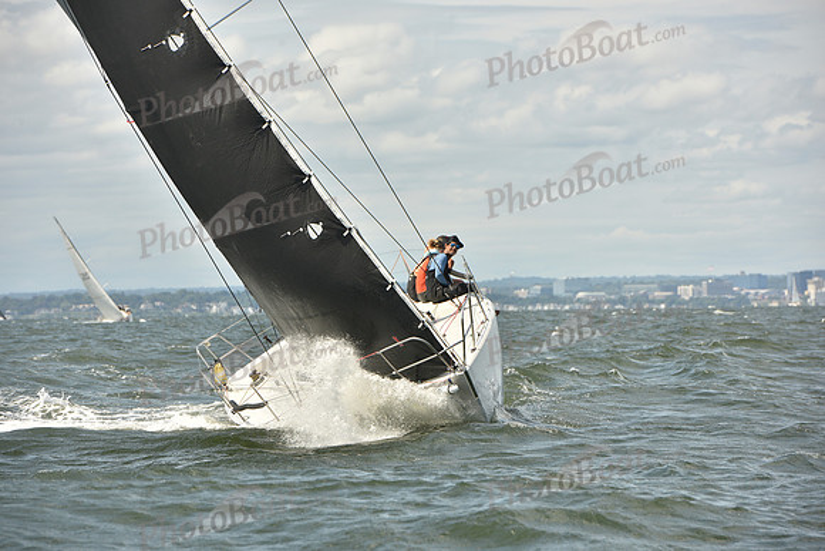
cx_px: 412
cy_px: 276
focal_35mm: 200
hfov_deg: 10.3
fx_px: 4584
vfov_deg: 6.9
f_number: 8
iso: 250
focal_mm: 200
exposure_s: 1/800
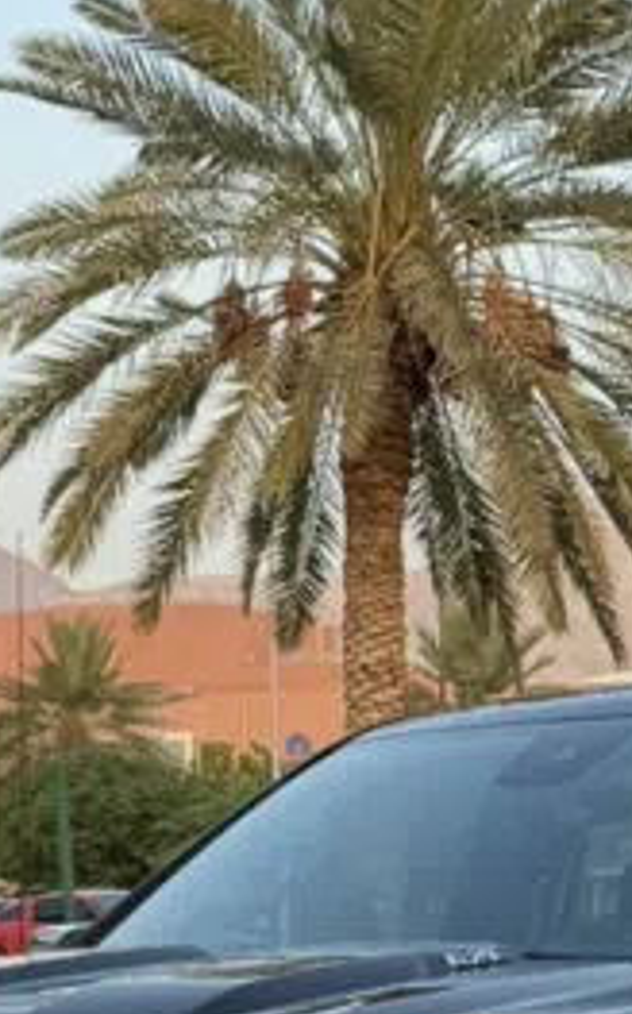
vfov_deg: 15.6
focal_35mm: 132
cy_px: 985
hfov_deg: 9.9
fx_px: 3644
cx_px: 532
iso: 100
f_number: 1.78
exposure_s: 1/370
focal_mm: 6.76
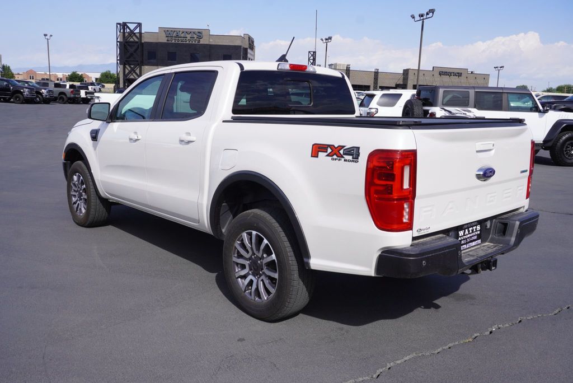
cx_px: 286
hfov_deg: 59.5
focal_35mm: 32
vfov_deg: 41.8
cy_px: 192
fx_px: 502
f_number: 10
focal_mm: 21
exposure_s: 1/160
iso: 100
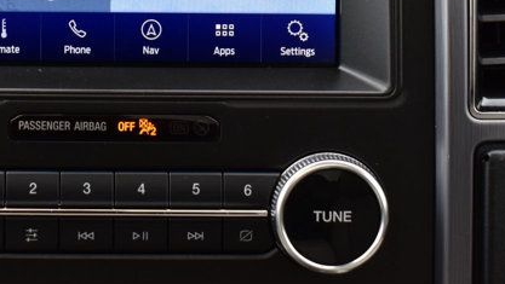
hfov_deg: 16.3
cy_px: -91
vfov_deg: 9.1
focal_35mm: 131
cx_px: 114
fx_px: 1755
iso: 400
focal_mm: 34
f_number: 8
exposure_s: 1/80
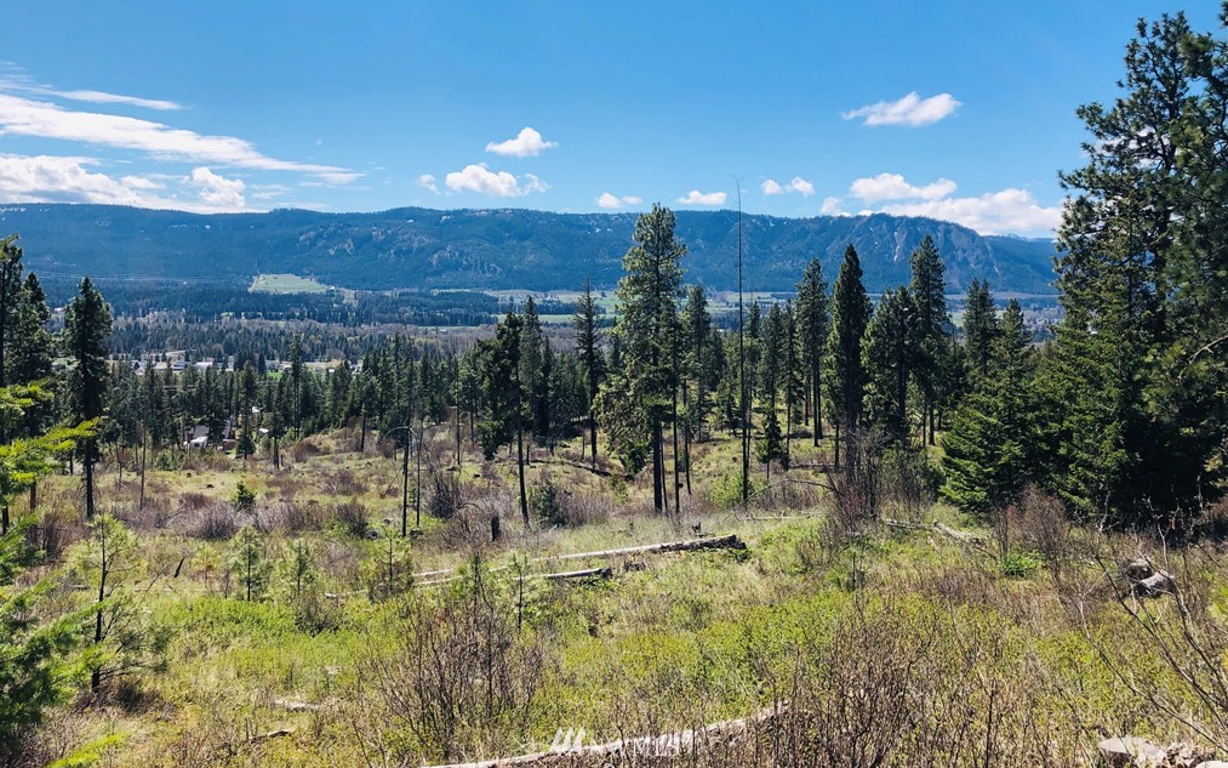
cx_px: 617
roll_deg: -1.3
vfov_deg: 41.7
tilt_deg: -2.2
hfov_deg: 62.9
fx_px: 1004
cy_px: 322
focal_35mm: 30
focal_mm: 3.99
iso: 20
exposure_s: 1/2315
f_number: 1.8
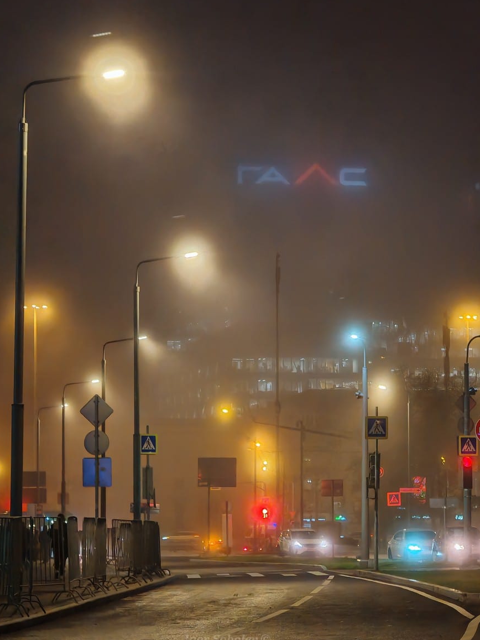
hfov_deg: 10.6
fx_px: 2588
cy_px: 318
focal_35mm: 140
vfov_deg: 14.1
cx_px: 243
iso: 3200
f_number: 2.6
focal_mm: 15.38
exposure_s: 1/43
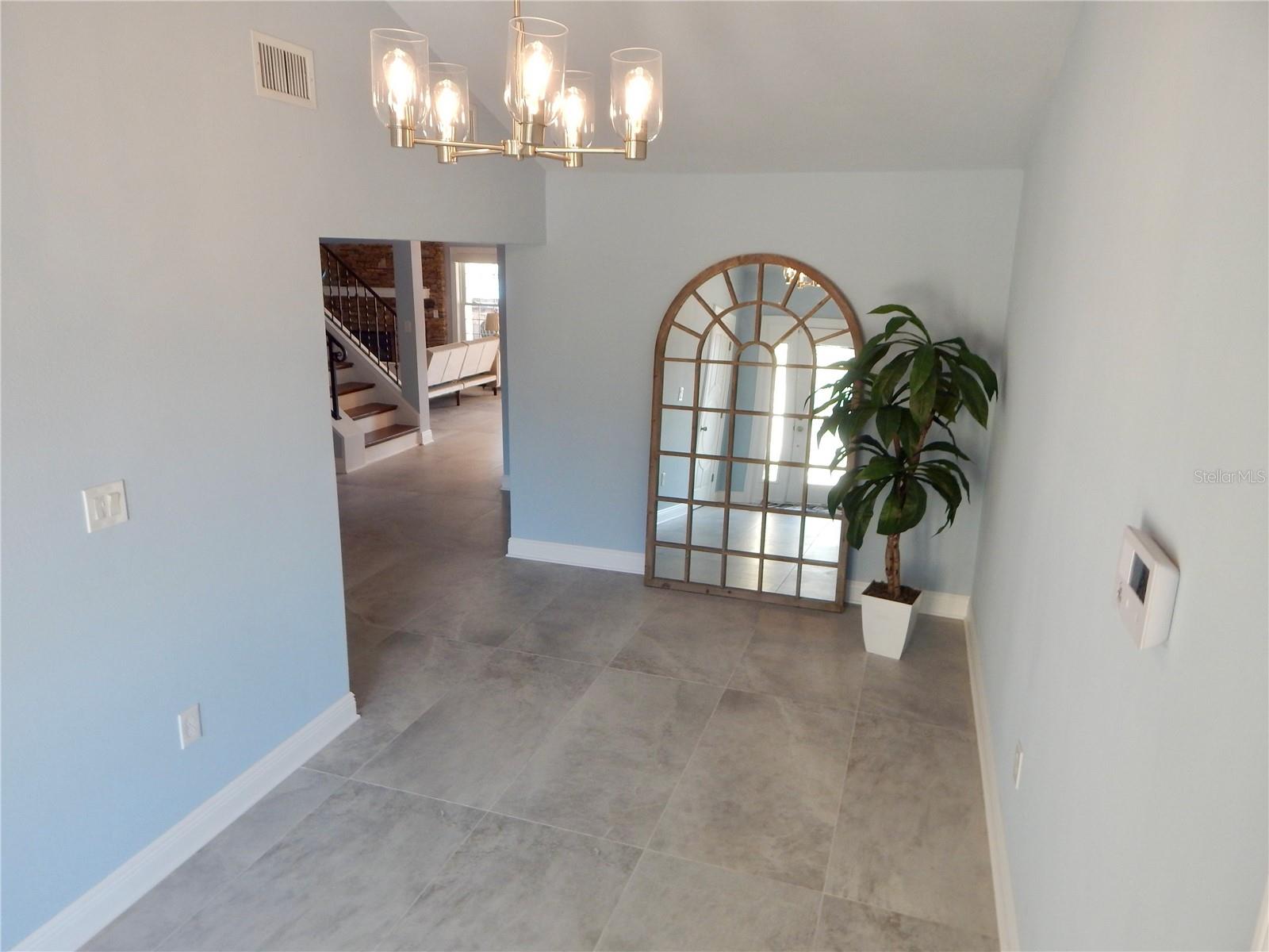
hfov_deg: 76.4
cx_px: 634
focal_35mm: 22
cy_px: 476
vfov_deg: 61.1
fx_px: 807
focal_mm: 4
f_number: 3
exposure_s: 1/30
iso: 125
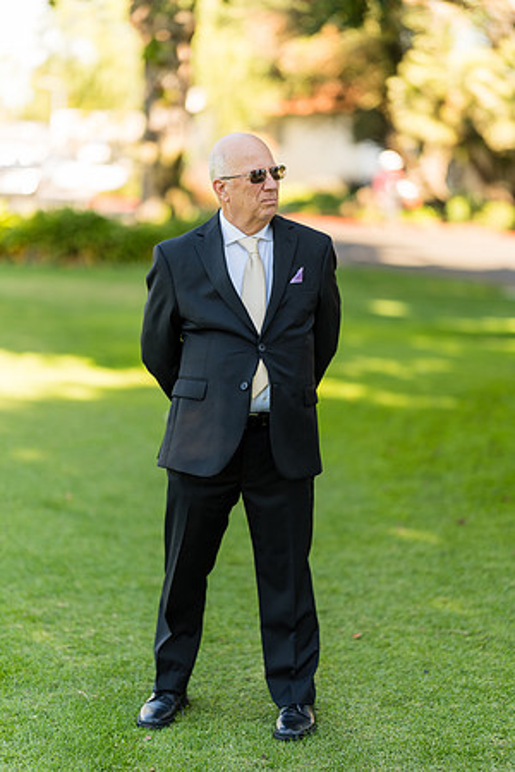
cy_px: 386
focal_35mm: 85
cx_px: 258
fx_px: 1824
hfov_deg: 16.1
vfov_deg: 23.9
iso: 100
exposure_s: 1/1000
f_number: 1.4
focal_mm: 85
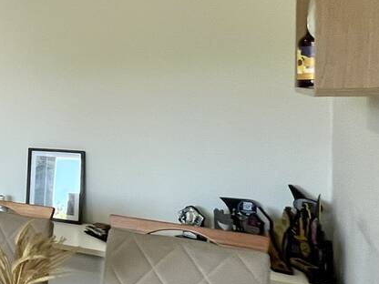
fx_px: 493
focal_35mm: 45
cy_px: 108
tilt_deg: -1.4
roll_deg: +0.9
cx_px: -191
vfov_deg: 32.1
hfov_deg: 28.0
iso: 200
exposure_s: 1/120
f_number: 1.8
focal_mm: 1.57
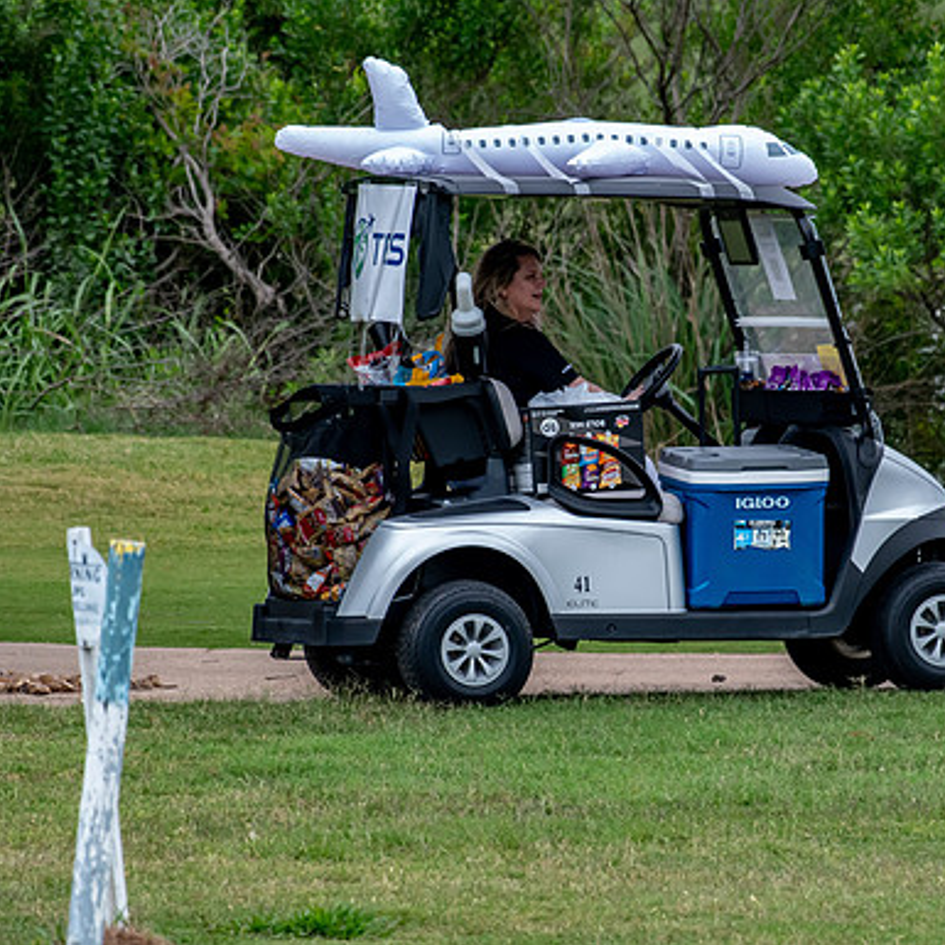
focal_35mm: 807
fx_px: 24925
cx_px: 626
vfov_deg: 2.2
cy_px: 472
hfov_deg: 2.2
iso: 1100
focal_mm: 420
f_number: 5.6
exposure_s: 1/2000
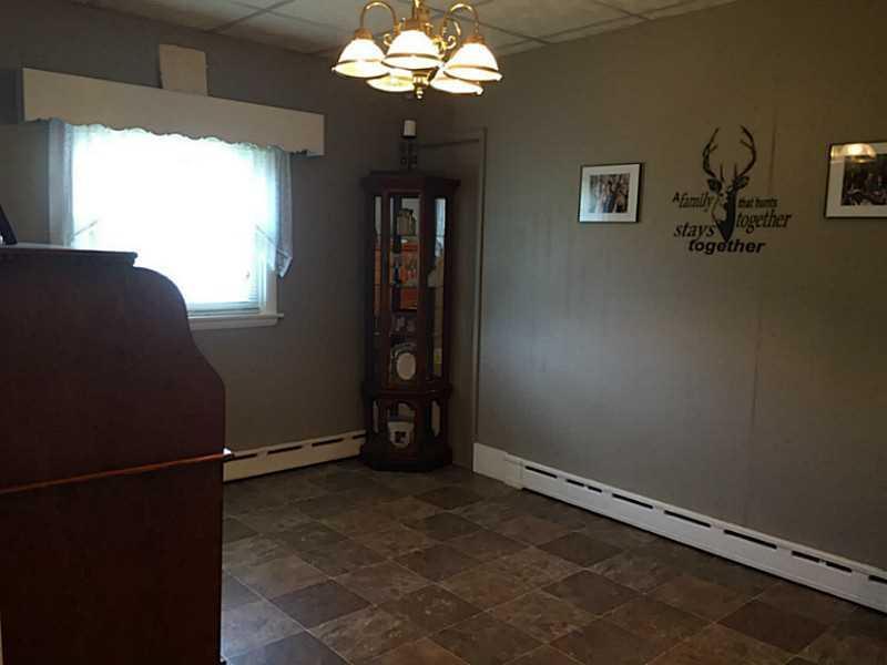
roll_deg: -0.9
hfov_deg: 61.7
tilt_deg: -7.1
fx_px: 743
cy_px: 332
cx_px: 444
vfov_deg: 48.2
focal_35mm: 29
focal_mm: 4.15
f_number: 2.2
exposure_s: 1/30
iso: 80
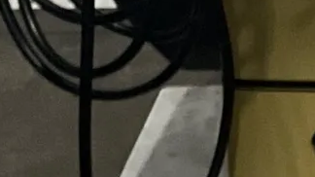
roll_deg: -0.6
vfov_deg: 6.2
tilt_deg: -14.7
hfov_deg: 10.1
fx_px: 1628
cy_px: -47
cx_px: 668
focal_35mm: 195
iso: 320
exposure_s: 1/42
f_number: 1.8
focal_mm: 3
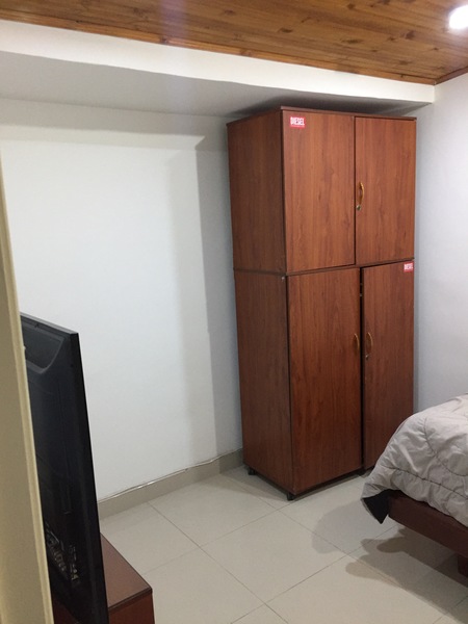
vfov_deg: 61.7
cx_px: 234
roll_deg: +3.8
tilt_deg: -8.3
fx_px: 523
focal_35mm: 29
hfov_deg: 48.2
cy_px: 312
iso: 250
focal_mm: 4.15
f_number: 2.2
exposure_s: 1/20
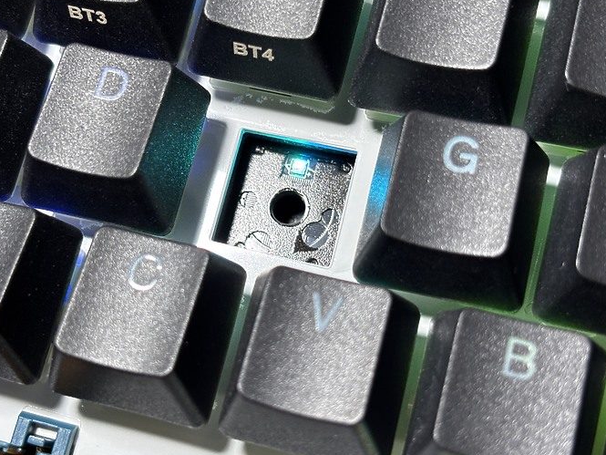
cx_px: 261
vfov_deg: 24.0
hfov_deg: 31.6
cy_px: 198
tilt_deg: -68.1
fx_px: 1068
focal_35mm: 61
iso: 80
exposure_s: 1/55
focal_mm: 5.96
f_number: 1.6
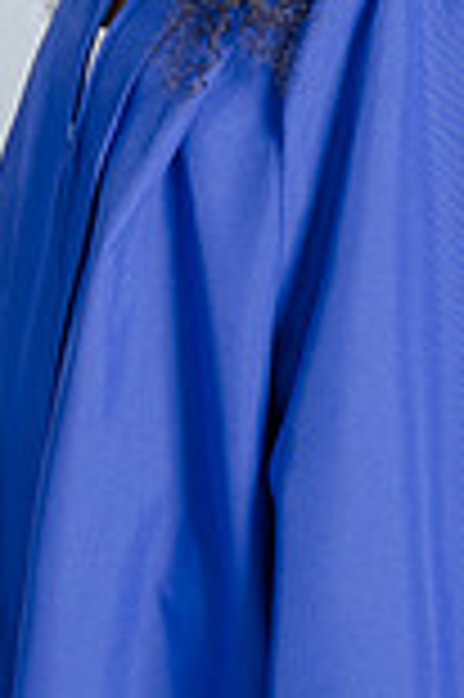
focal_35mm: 226
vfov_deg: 9.1
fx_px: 4379
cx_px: 230
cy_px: 140
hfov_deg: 6.1
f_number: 5
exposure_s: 1/250
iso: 200
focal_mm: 52
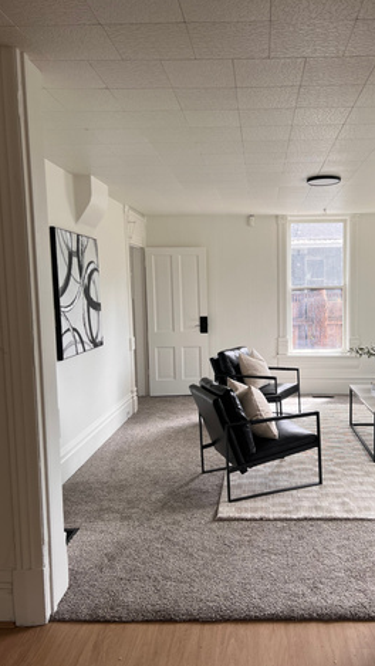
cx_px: 240
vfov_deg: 66.1
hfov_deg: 39.9
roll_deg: +0.5
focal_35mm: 29
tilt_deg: -5.6
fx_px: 512
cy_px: 335
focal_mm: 5.7
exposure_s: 1/121
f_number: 1.5
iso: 50
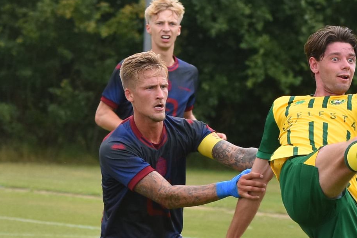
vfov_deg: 4.3
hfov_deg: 6.4
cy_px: 192
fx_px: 3193
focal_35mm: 322
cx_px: 335
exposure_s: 1/1000
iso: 280
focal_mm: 102
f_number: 4
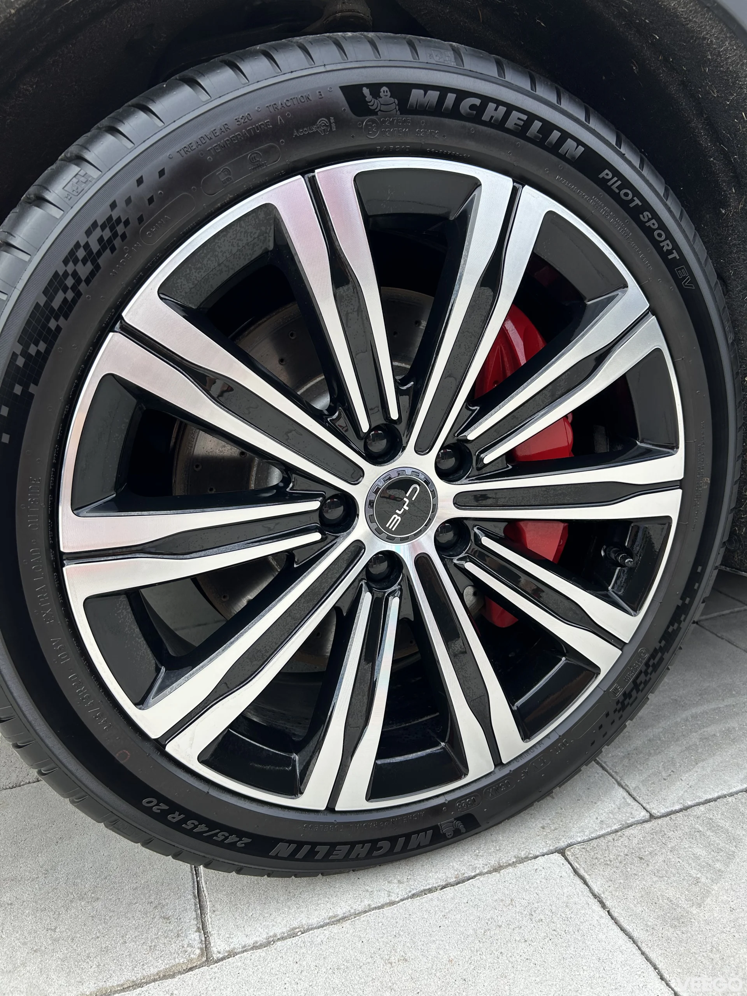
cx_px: 374
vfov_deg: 67.3
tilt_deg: -16.1
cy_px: 498
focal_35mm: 26
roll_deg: +4.2
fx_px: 748
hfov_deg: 53.1
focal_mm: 5.7
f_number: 1.5
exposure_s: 1/709
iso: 50
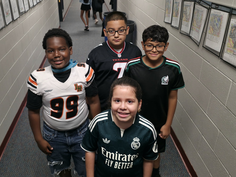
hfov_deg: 73.9
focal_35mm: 23
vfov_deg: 58.9
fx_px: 157
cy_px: 88
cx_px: 118
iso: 200
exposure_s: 1/60.2
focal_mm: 6.3
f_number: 1.7
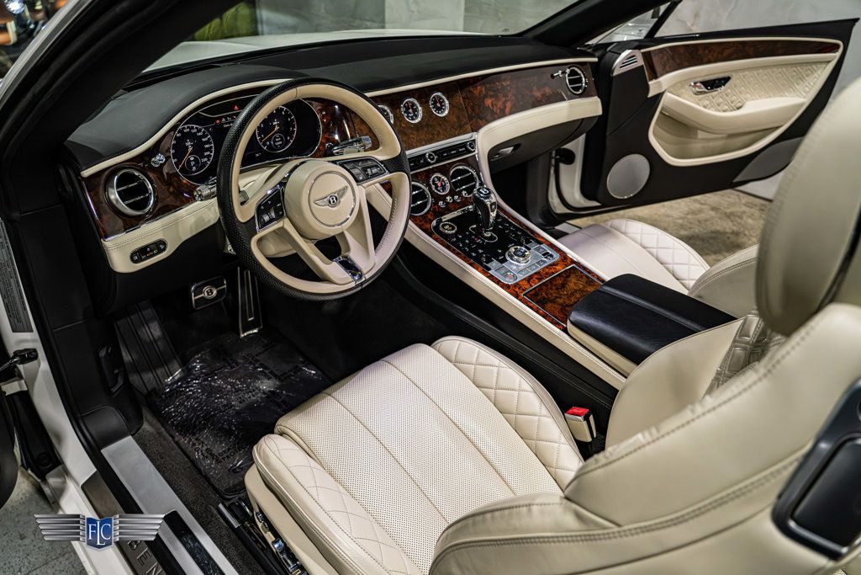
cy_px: 302
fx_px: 604
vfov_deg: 50.8
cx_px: 430
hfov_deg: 71.0
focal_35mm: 25
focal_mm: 24
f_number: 4
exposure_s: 1/125
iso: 1600
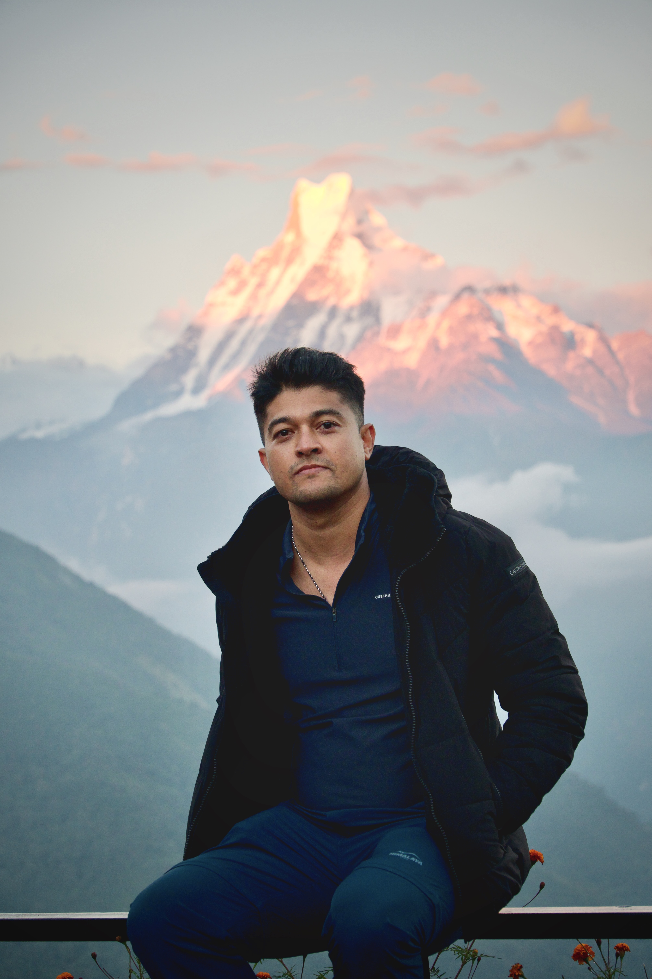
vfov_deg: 24.2
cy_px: 490
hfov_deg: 16.3
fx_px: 2282
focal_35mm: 84
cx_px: 326
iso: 500
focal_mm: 56
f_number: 4.5
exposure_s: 1/100
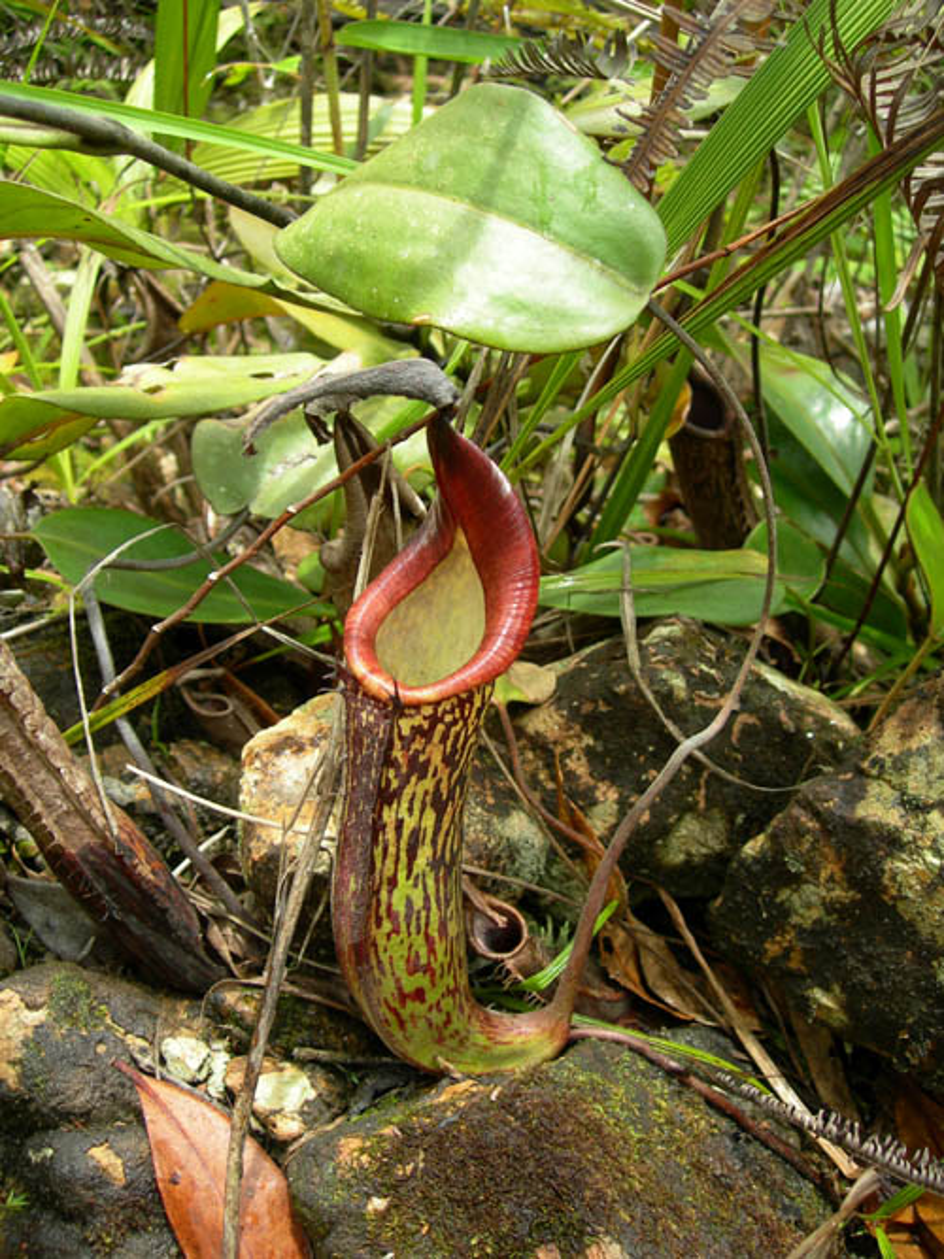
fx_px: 1382
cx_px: 472
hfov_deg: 37.7
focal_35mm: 38
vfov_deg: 49.0
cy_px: 630
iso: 50
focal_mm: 7.8
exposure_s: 1/131
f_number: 2.8
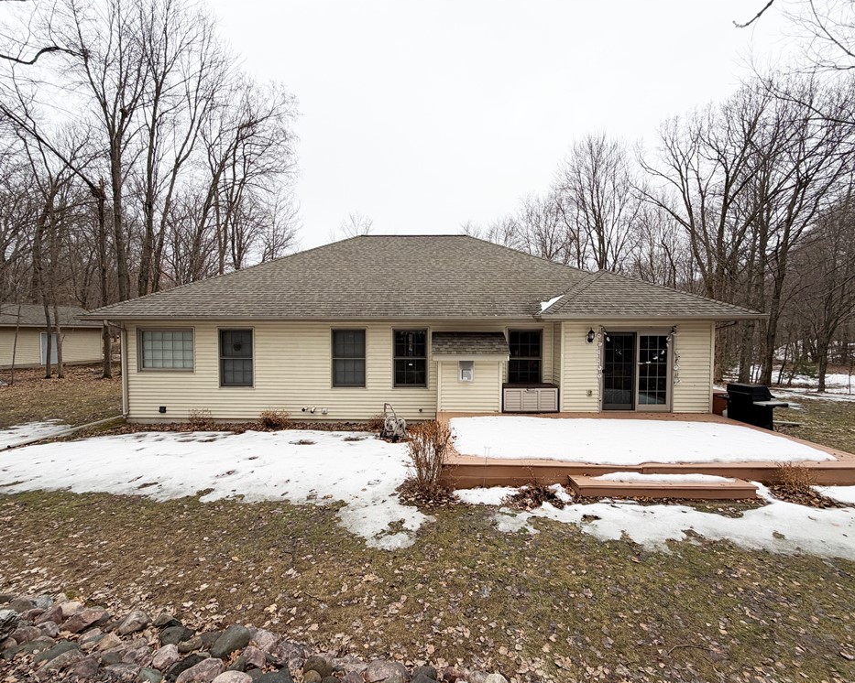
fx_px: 379
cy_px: 345
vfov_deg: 84.0
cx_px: 424
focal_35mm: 15
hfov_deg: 96.8
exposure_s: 1/502
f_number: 2.2
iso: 50
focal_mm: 2.22
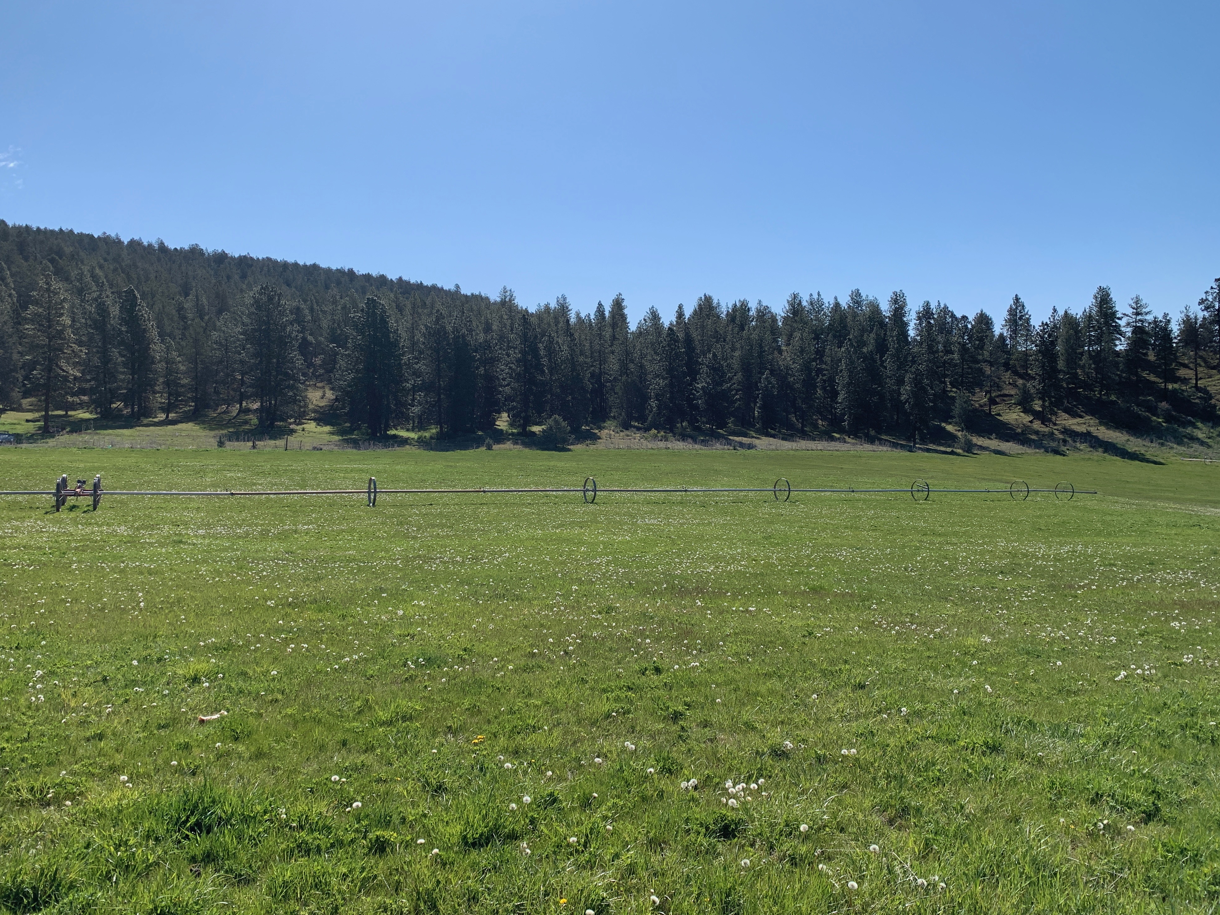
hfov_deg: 65.3
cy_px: 444
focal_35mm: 27
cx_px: 597
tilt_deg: -1.6
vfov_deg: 51.3
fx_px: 952
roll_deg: +2.9
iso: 25
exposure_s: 1/3185
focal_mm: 4.25
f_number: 1.8
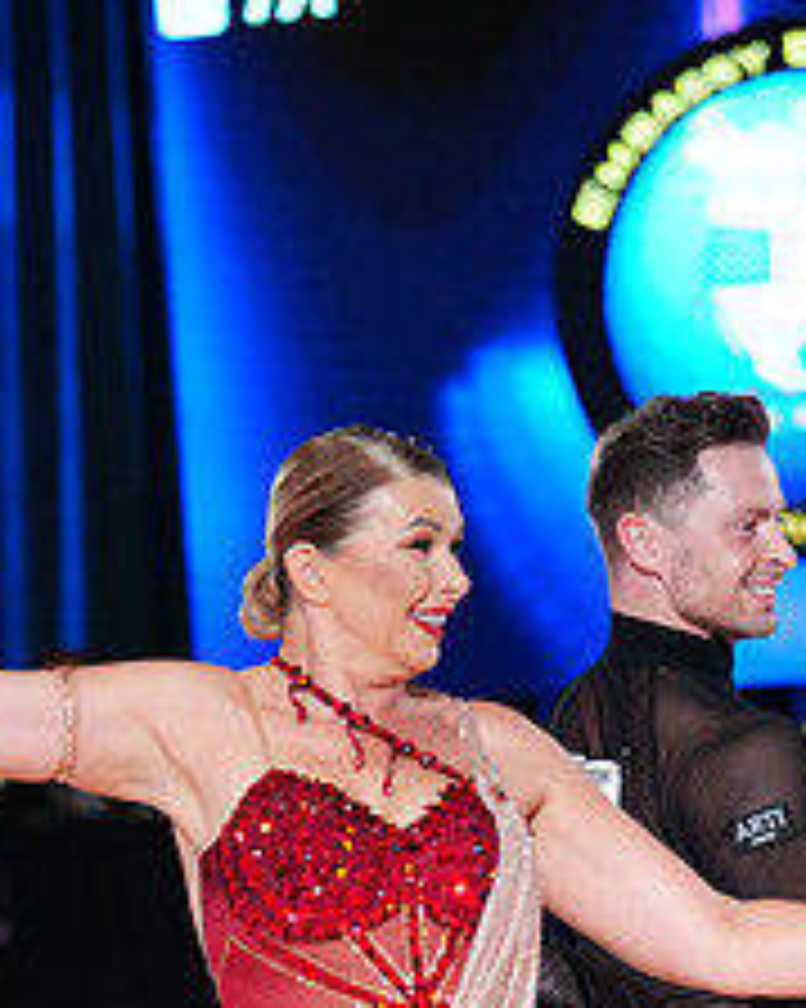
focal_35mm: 246
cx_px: 480
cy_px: 1264
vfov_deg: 7.8
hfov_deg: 6.3
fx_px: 7340
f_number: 2.8
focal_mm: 101
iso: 2000
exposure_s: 1/400
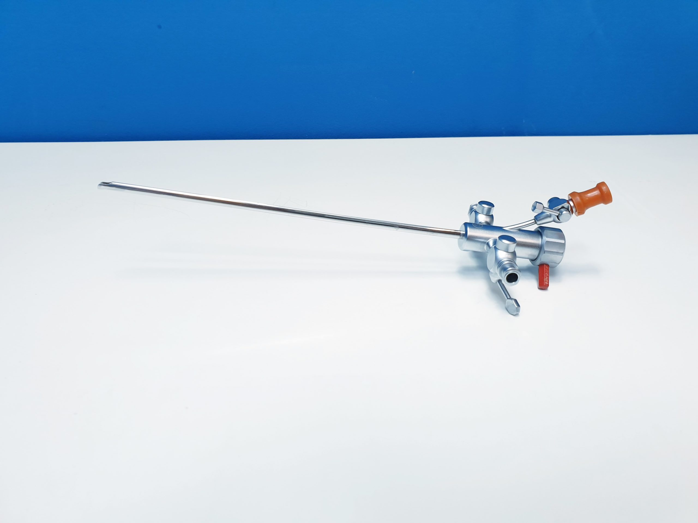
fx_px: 524
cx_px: 349
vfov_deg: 53.1
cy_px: 262
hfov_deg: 67.3
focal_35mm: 26
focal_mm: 4.3
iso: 80
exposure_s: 1/50
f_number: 2.4
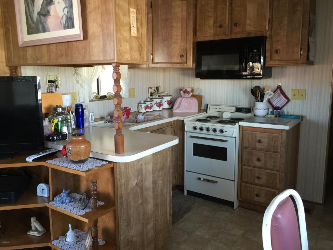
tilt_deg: -10.0
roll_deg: +0.4
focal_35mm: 29
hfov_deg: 61.7
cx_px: 166
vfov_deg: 48.2
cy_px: 125
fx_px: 279
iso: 50
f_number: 2.2
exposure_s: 1/15
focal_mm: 4.15
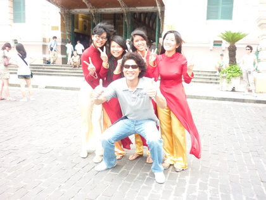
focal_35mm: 33
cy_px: 100
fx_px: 254
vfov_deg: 42.9
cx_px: 133
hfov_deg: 55.4
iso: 80
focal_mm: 5.5
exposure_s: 1/60
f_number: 2.8
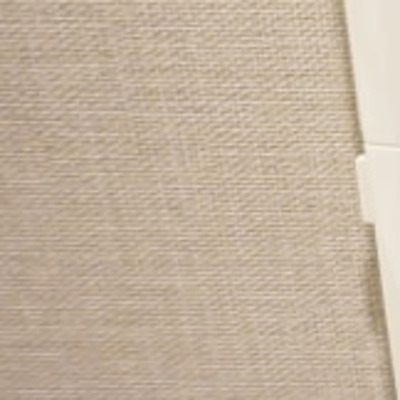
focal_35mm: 91
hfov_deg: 15.4
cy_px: 133
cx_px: 796
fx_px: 1190
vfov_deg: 19.0
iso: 3200
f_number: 3.5
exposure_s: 1/100
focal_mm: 16
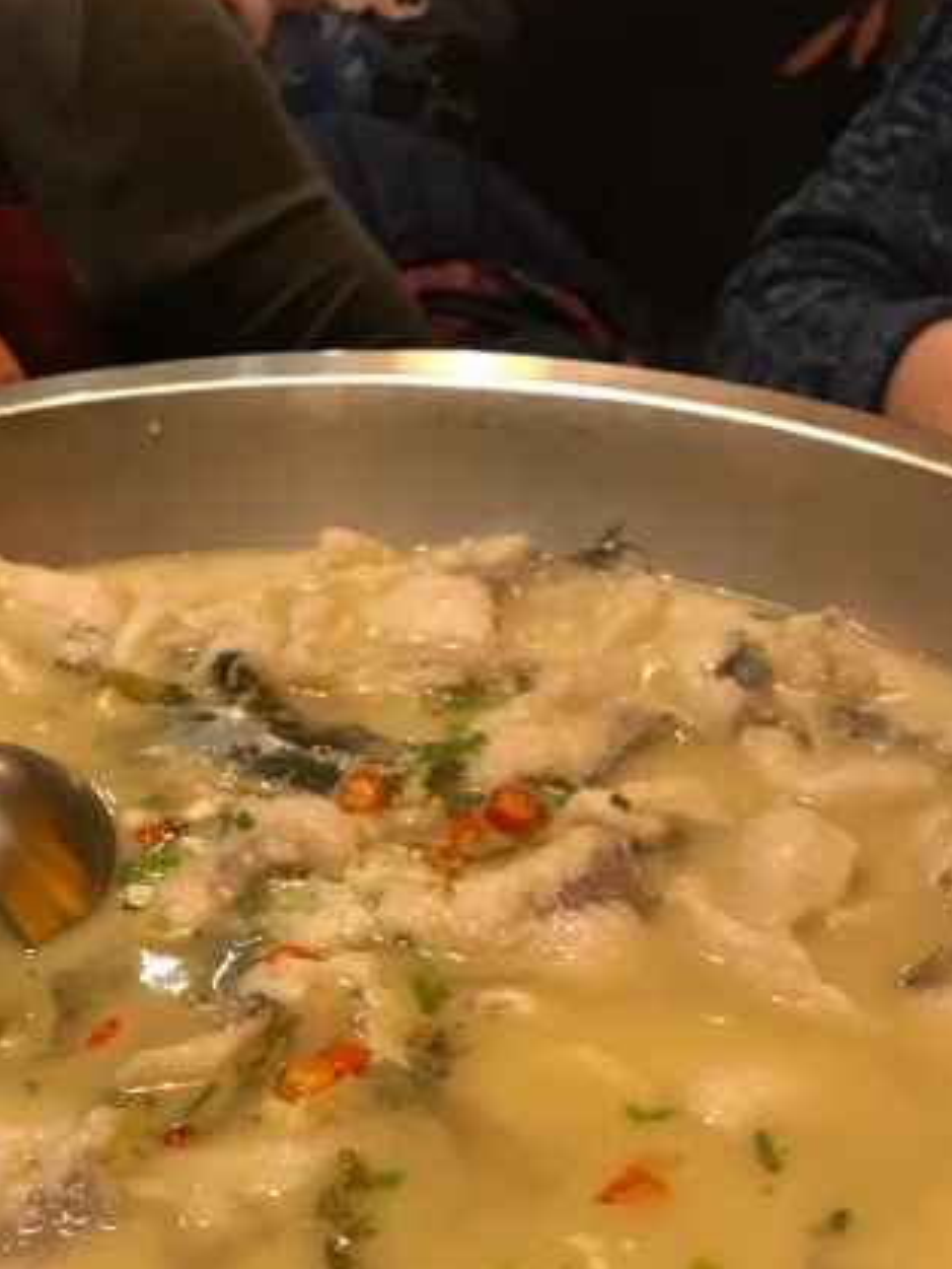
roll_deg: +4.1
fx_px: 1723
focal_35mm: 47
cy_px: 983
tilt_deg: -42.5
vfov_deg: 39.1
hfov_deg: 30.8
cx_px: 403
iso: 80
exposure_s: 1/16
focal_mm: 3.99
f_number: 1.8
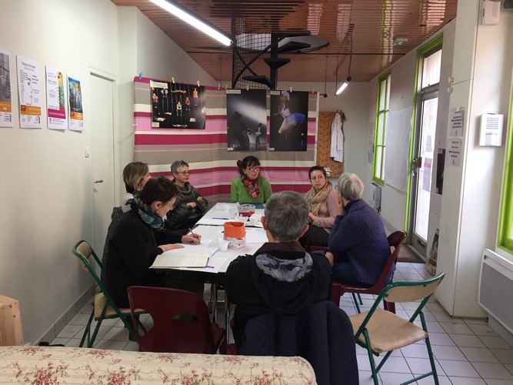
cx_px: 256
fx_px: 430
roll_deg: -2.3
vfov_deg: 48.2
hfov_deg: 61.7
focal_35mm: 29
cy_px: 192
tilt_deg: -9.3
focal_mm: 4.15
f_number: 2.2
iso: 64
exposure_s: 1/33
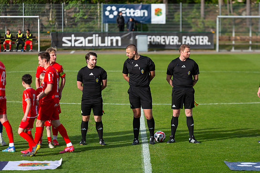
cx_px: 130
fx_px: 1378
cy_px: 86
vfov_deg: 7.2
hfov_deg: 10.8
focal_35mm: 191
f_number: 4
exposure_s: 1/640
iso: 110
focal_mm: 185
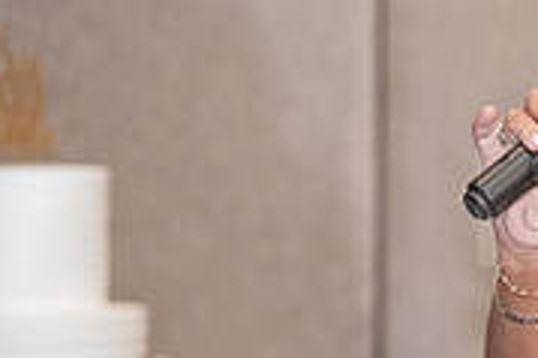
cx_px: 739
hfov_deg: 4.9
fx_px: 6286
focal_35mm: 421
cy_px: 194
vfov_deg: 3.3
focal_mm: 130
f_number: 2.8
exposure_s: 1/250
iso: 3200
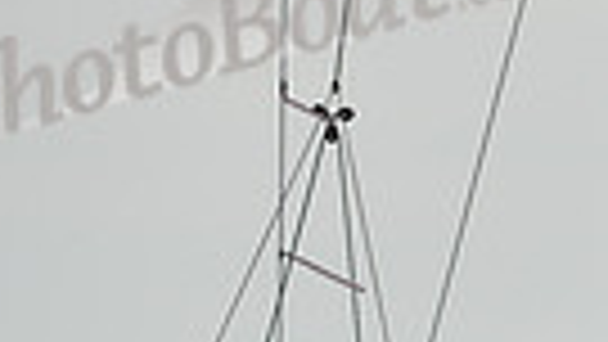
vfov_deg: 0.8
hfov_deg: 1.5
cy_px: 619
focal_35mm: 1481
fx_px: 23881
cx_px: 802
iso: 250
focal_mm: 330
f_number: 5.6
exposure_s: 1/1250
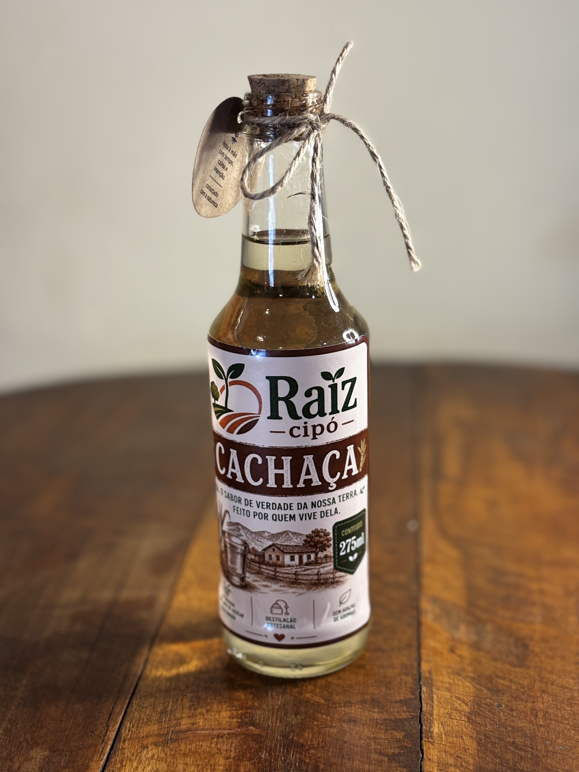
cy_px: 386
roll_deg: +0.5
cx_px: 290
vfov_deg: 36.8
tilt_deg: -17.5
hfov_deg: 28.0
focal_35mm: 52
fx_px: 1160
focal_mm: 5.96
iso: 125
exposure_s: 1/60
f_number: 1.6
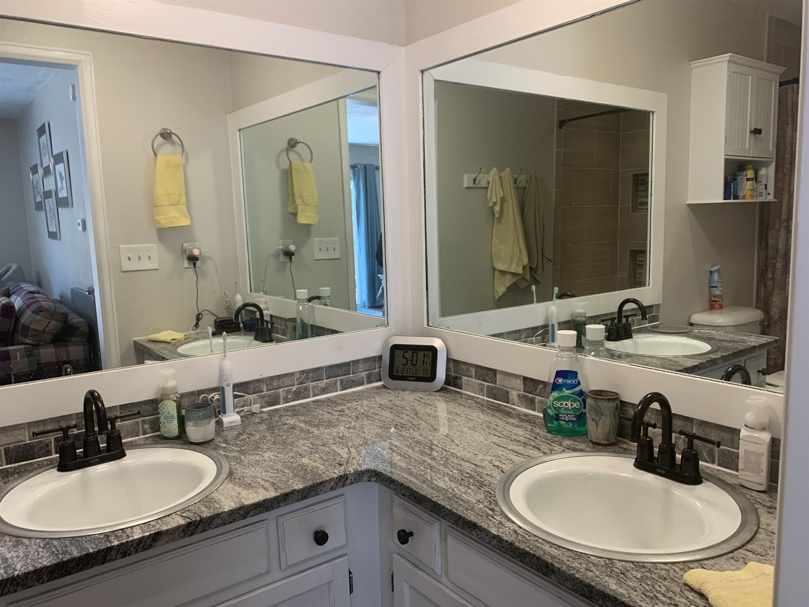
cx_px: 404
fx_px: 608
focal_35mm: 26
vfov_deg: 53.1
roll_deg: +0.7
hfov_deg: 67.3
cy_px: 304
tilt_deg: -8.0
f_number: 1.8
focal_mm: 4.25
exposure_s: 1/60
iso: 125
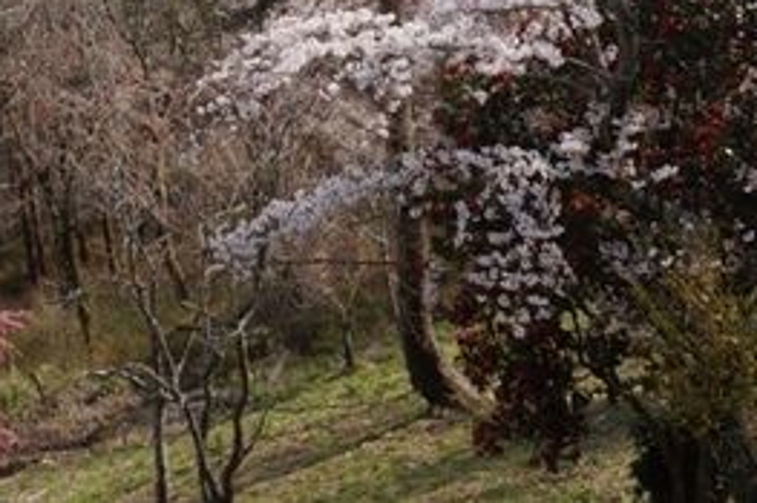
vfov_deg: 13.2
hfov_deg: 20.7
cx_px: 180
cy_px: -272
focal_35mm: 98
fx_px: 2050
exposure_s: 1/125
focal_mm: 21
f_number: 16
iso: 200
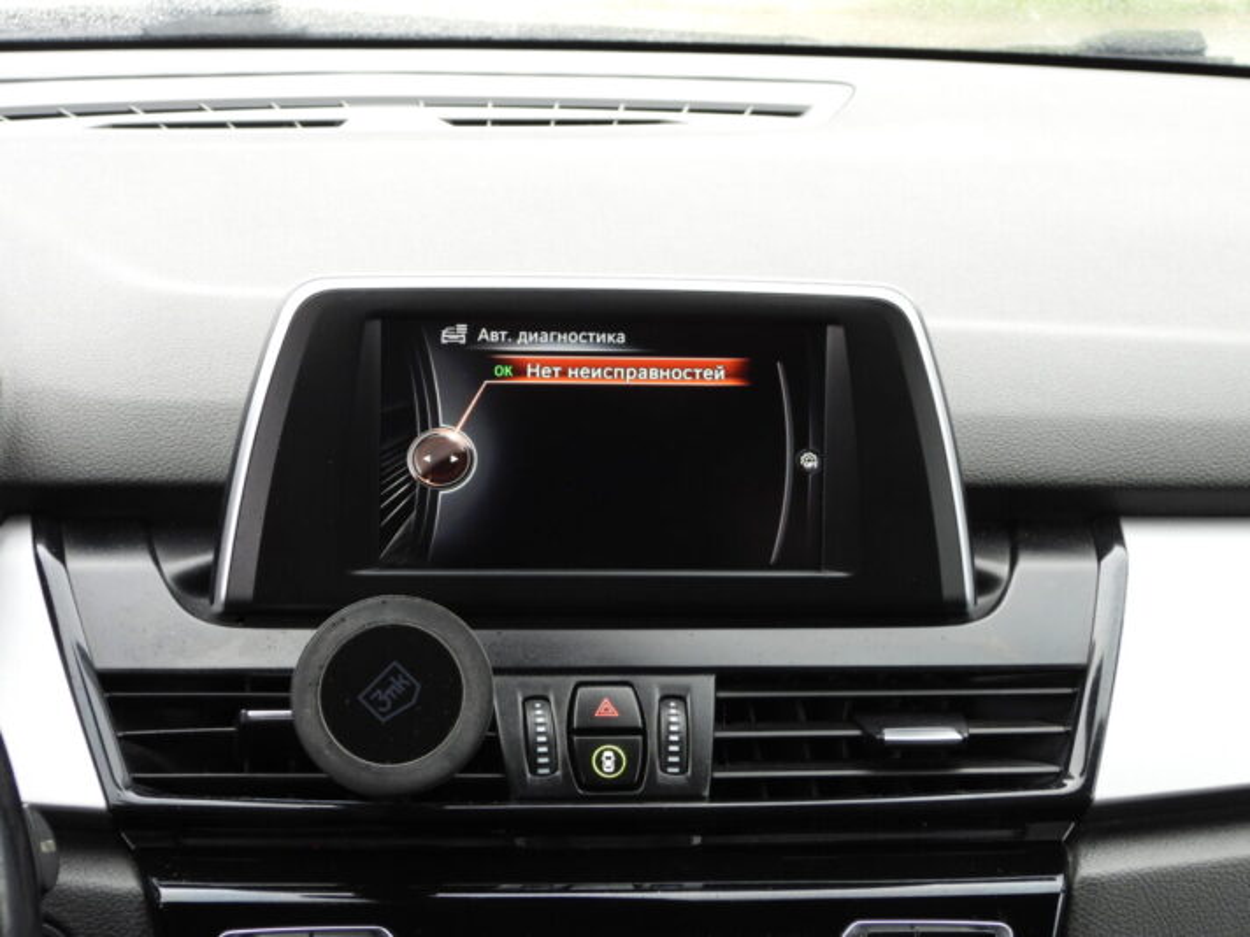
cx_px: 625
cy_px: 468
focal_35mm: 70
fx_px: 2528
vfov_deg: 21.0
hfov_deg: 27.8
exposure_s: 1/30
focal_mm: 12.6
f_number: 3.5
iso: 200
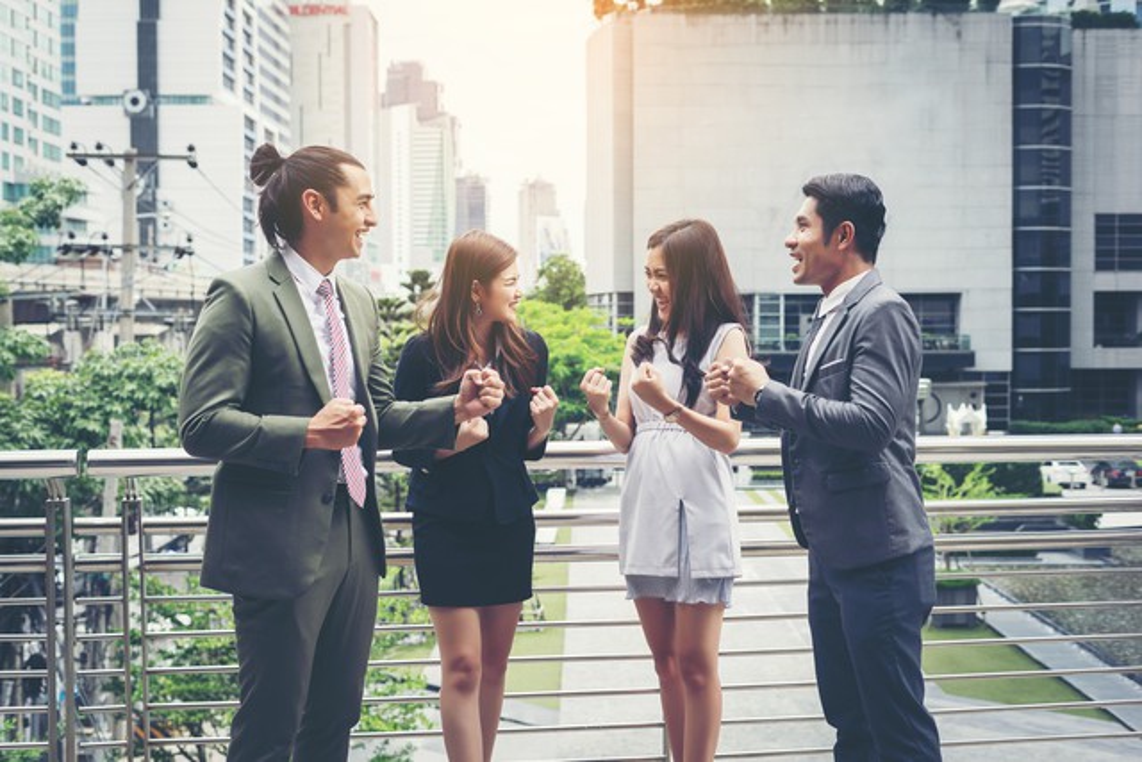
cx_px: 571
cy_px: 381
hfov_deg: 39.6
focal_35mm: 50
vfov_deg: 27.0
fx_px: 1586
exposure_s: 1/800
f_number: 4
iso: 250
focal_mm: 50
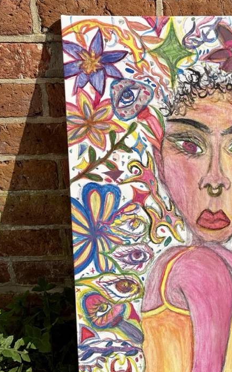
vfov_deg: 39.5
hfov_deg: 24.1
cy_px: 205
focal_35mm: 51
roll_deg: +0.1
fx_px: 516
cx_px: 235
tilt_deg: -21.7
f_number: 1.6
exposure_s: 1/5814
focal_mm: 5.96
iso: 50
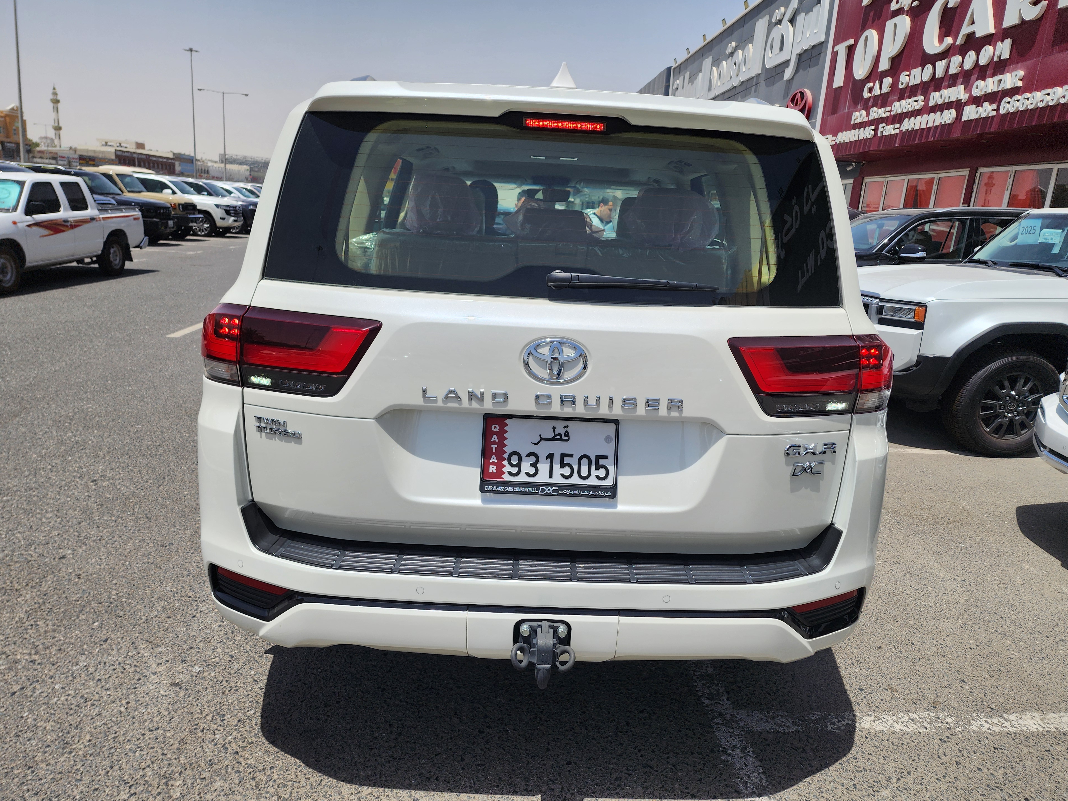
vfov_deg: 56.8
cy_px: 402
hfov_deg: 71.6
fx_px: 740
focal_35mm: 24
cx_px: 546
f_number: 1.8
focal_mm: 6.4
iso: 12
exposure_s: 1/1714
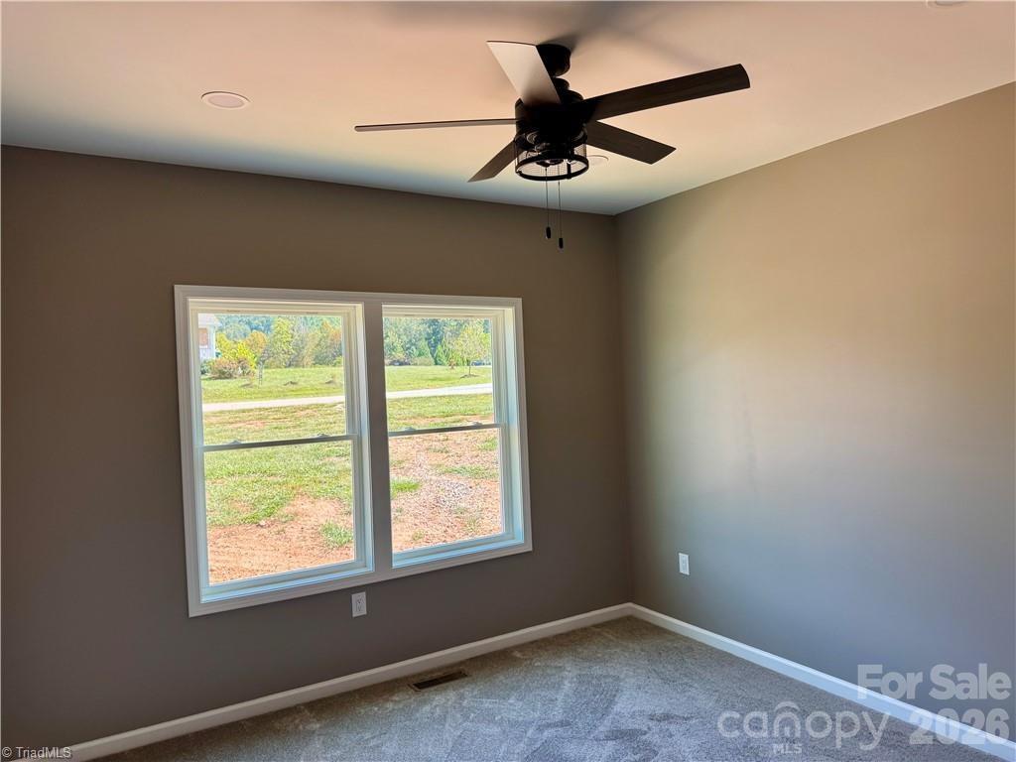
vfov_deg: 56.8
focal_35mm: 24
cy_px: 381
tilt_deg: -0.6
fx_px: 704
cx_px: 508
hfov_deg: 71.6
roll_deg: +2.4
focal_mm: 6.76
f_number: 1.78
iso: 80
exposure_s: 1/196
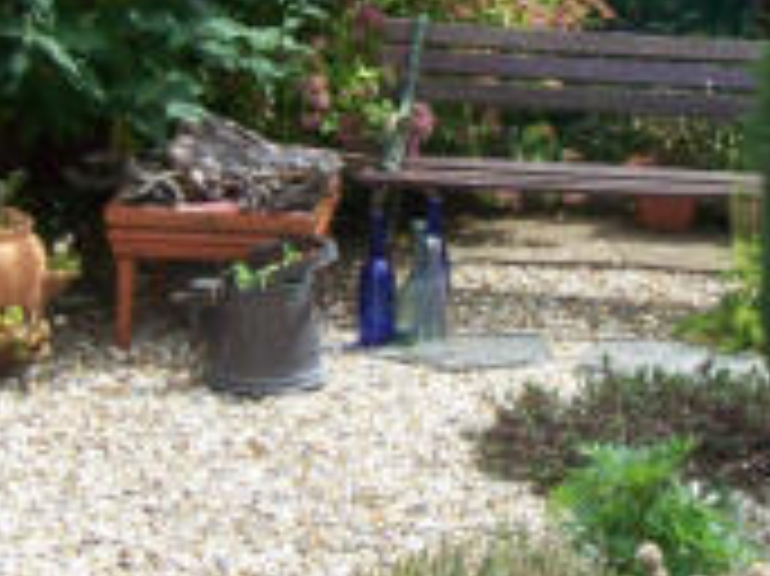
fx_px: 2579
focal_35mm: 116
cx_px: 432
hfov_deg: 17.0
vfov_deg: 12.7
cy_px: 65
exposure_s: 1/250
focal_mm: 5.6
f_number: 5.1
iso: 80
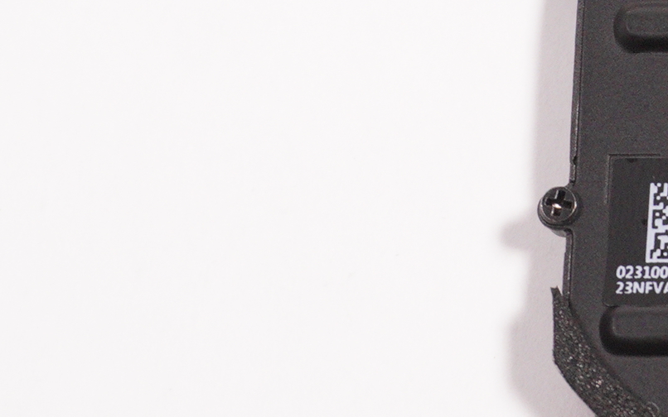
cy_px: -50
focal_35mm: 171
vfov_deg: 7.6
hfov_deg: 11.7
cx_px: 983
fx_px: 3114
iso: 1250
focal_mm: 30
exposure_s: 1/200
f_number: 5.6
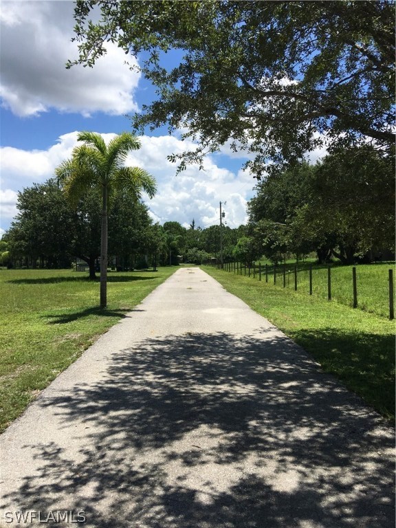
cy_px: 264
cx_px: 198
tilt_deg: +0.5
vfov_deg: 61.7
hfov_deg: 48.2
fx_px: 442
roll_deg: +1.2
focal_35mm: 29
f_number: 2.2
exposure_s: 1/2198
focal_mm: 4.15
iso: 25
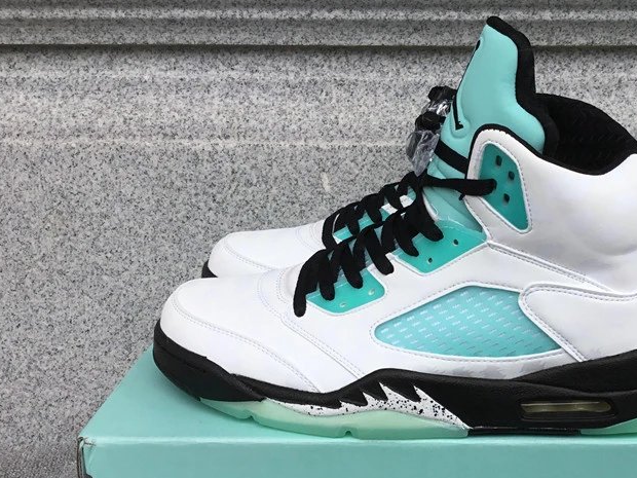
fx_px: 828
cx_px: 436
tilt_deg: -18.3
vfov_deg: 32.0
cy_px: 306
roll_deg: +0.2
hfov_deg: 41.4
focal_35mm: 45
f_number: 2.4
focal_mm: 3.3
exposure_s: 1/245
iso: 25
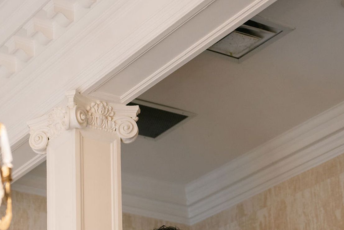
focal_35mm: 100
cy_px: 310
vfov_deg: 13.2
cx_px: -65
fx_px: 955
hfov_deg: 19.3
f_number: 2
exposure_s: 1/200
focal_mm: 37
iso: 400
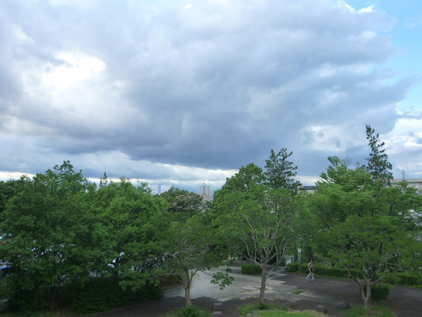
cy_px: 159
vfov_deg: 42.9
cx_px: 229
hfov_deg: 55.3
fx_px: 402
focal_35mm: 33
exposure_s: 1/250
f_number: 3.3
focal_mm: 4.9
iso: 160
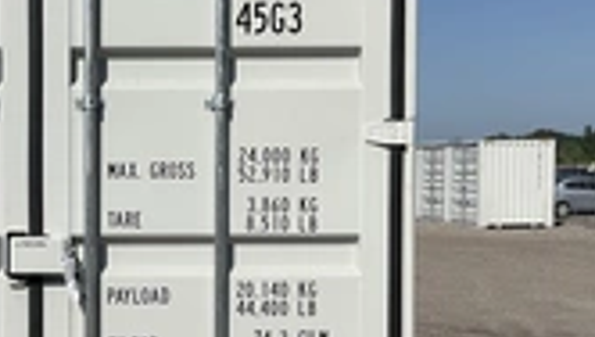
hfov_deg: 26.6
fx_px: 1201
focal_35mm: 76
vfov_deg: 15.9
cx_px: 25
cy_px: 258
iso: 25
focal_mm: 3
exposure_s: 1/4785
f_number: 1.8
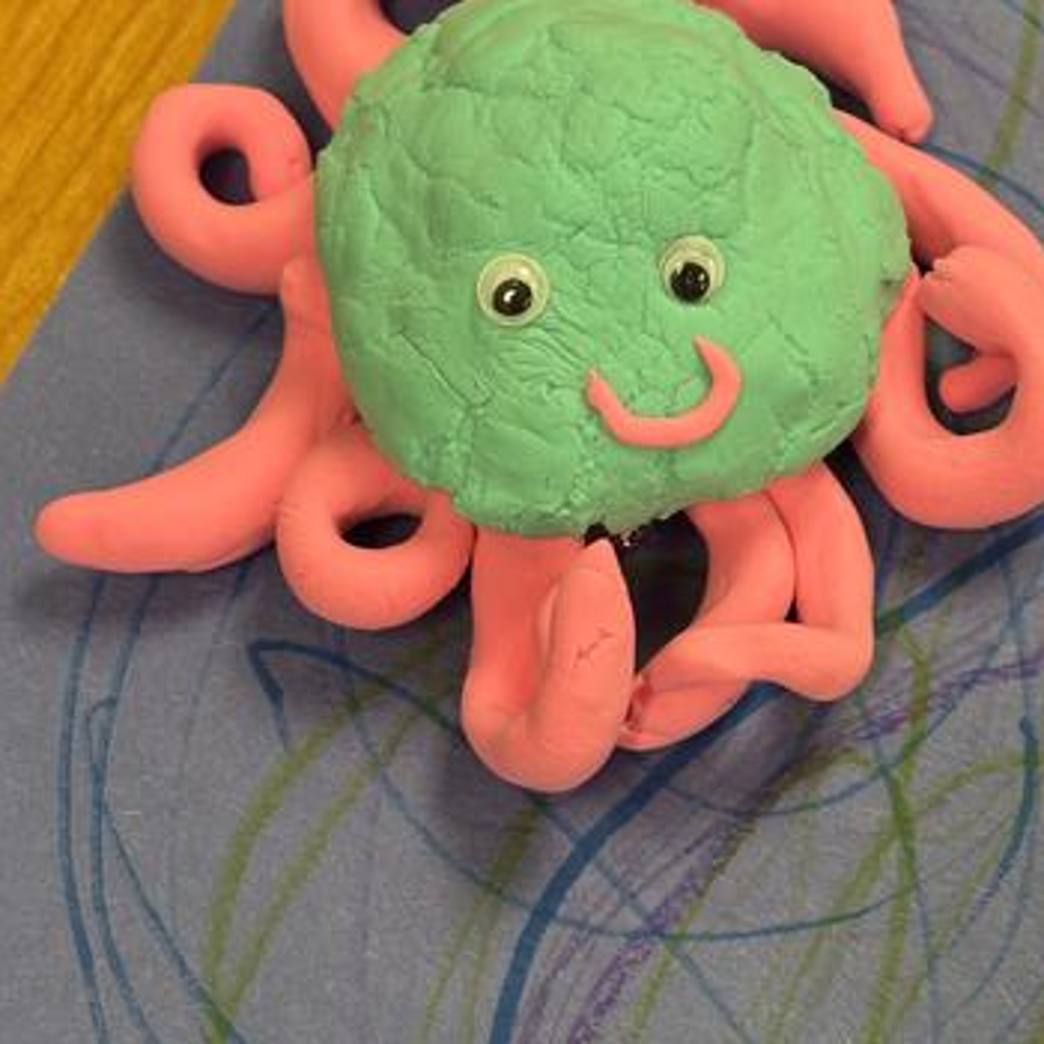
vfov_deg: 20.6
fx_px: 2866
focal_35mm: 84
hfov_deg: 20.6
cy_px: 525
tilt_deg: -64.7
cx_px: 617
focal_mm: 5.96
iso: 80
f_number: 1.6
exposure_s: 1/60
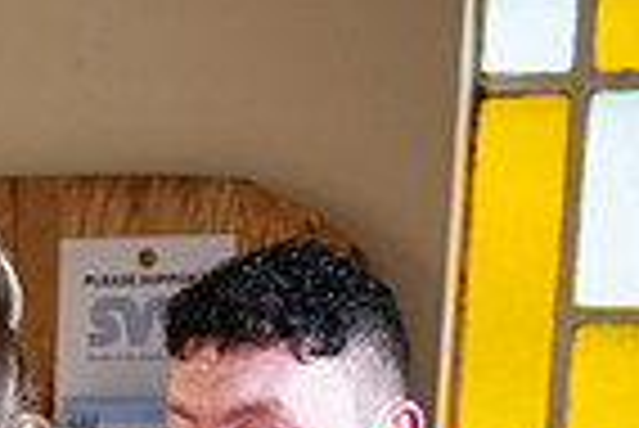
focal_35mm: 114
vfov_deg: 11.2
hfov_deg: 17.2
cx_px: -94
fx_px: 2026
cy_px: 791
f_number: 3.5
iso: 800
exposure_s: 1/160
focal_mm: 28
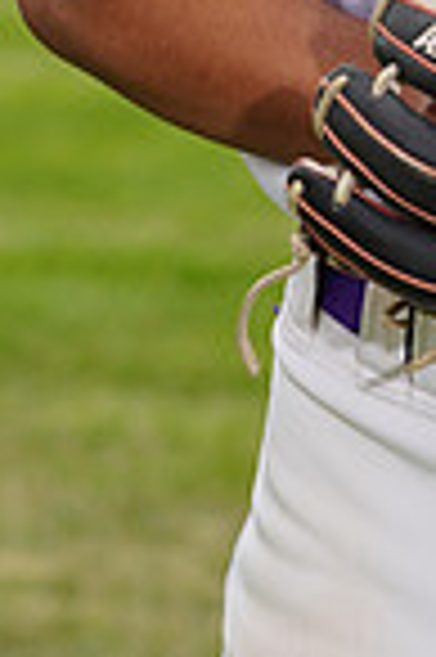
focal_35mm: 831
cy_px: -634
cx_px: 650
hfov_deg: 1.6
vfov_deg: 2.5
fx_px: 15131
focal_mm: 209
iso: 160
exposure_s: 1/250
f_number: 9
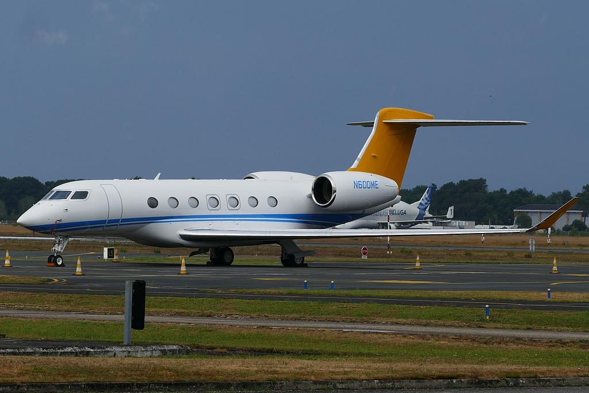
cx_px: 294
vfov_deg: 5.7
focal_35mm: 243
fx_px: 3976
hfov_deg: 8.5
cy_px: 196
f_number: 5
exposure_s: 1/1600
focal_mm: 82.28
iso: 125
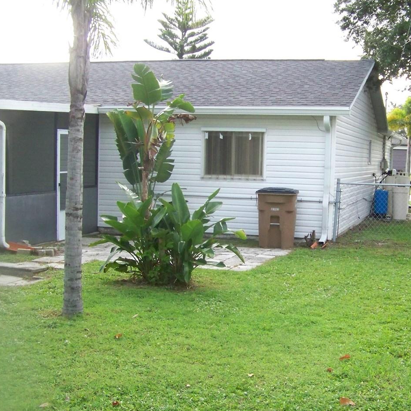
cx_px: 289
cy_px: 227
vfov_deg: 31.6
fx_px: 725
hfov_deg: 31.3
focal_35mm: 54
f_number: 2.8
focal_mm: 5.85
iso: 250
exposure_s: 1/500
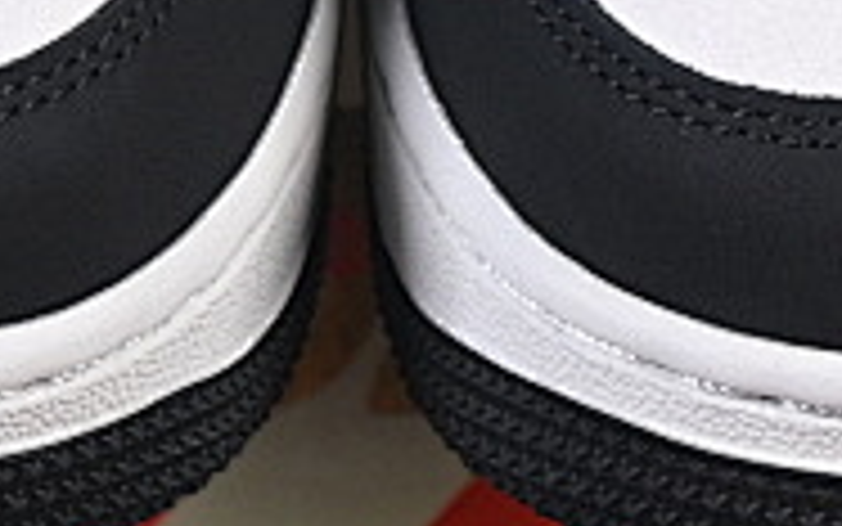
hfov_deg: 4.8
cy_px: -427
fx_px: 10146
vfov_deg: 3.0
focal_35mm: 442
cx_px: 410
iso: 160
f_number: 6.3
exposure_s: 1/80
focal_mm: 50
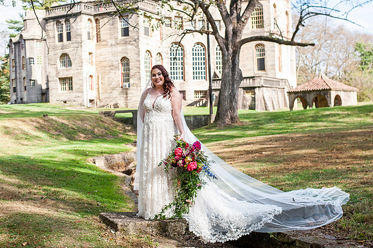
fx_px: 530
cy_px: 124
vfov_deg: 26.3
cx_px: 182
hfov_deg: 38.7
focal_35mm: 51
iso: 400
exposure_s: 1/1250
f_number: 4
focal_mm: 50
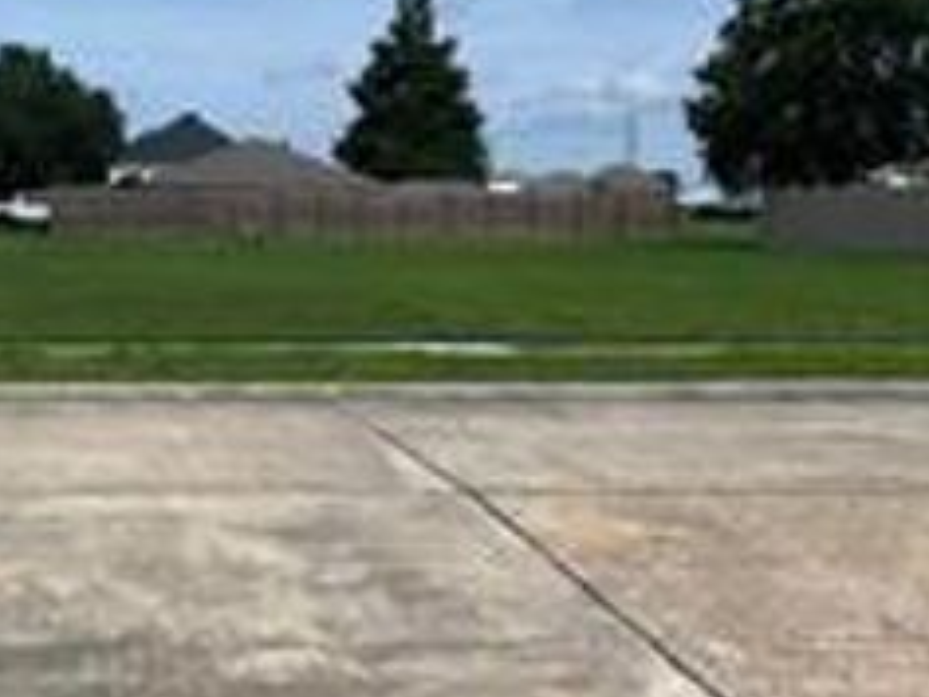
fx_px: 1476
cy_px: 301
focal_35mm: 55
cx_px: 181
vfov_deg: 26.5
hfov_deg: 33.9
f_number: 1.6
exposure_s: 1/5556
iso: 50
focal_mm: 5.1
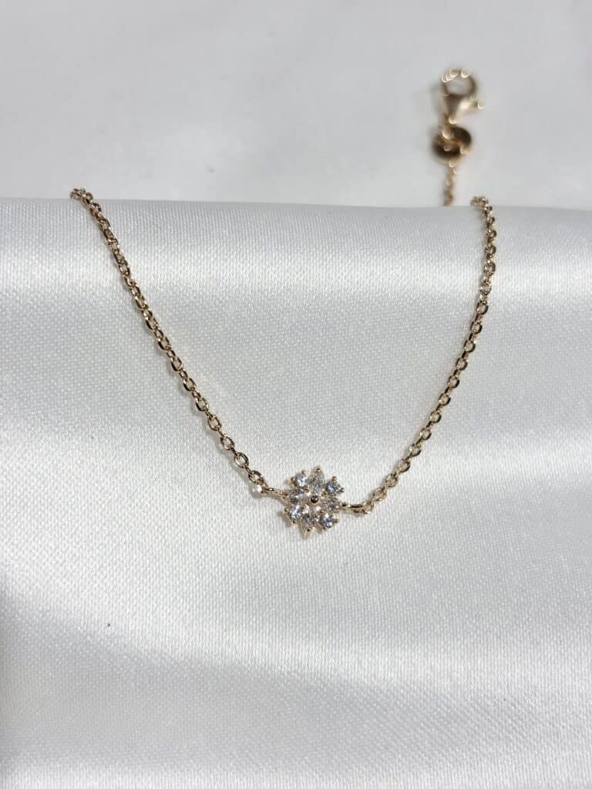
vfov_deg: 36.8
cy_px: 394
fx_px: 1186
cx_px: 296
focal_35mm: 52
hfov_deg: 28.0
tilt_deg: -46.8
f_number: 1.6
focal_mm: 5.96
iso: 32
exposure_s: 1/372
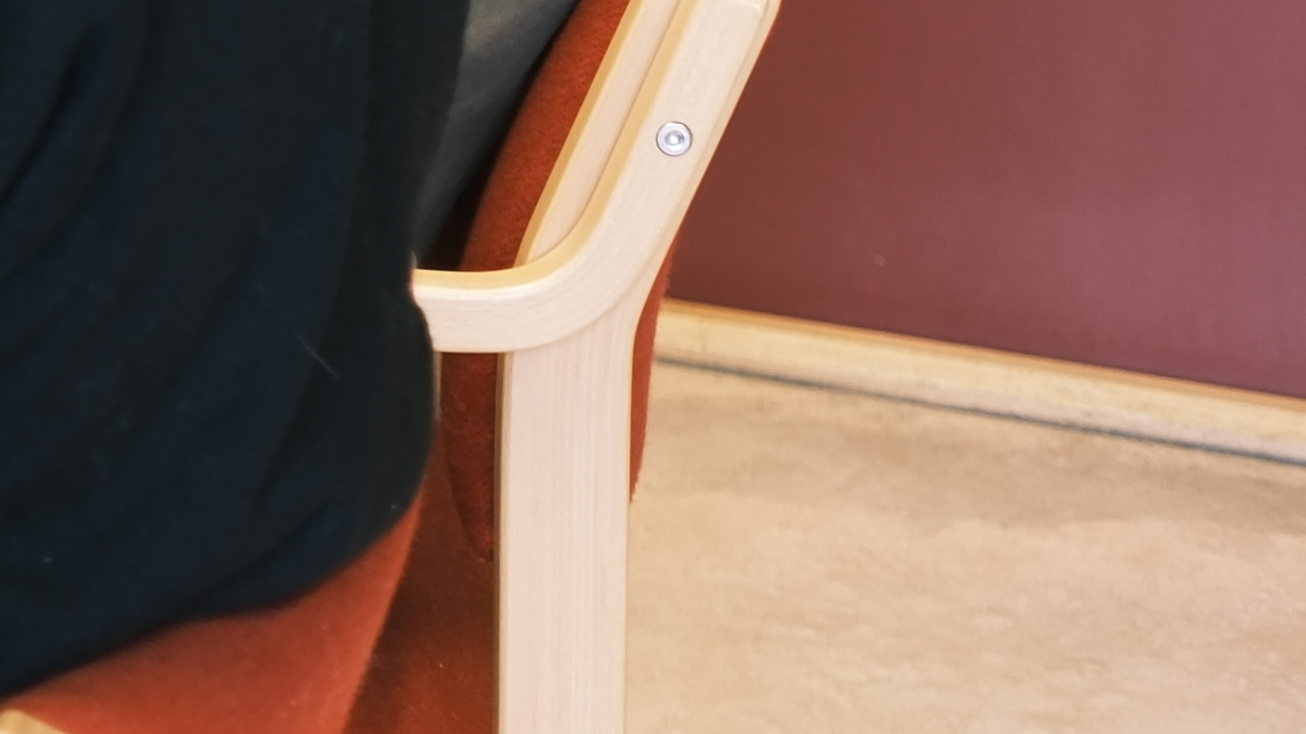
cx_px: -1431
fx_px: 6372
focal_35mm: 184
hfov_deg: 10.6
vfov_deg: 6.4
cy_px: -807
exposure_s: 1/10
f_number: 2.8
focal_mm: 27
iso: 160
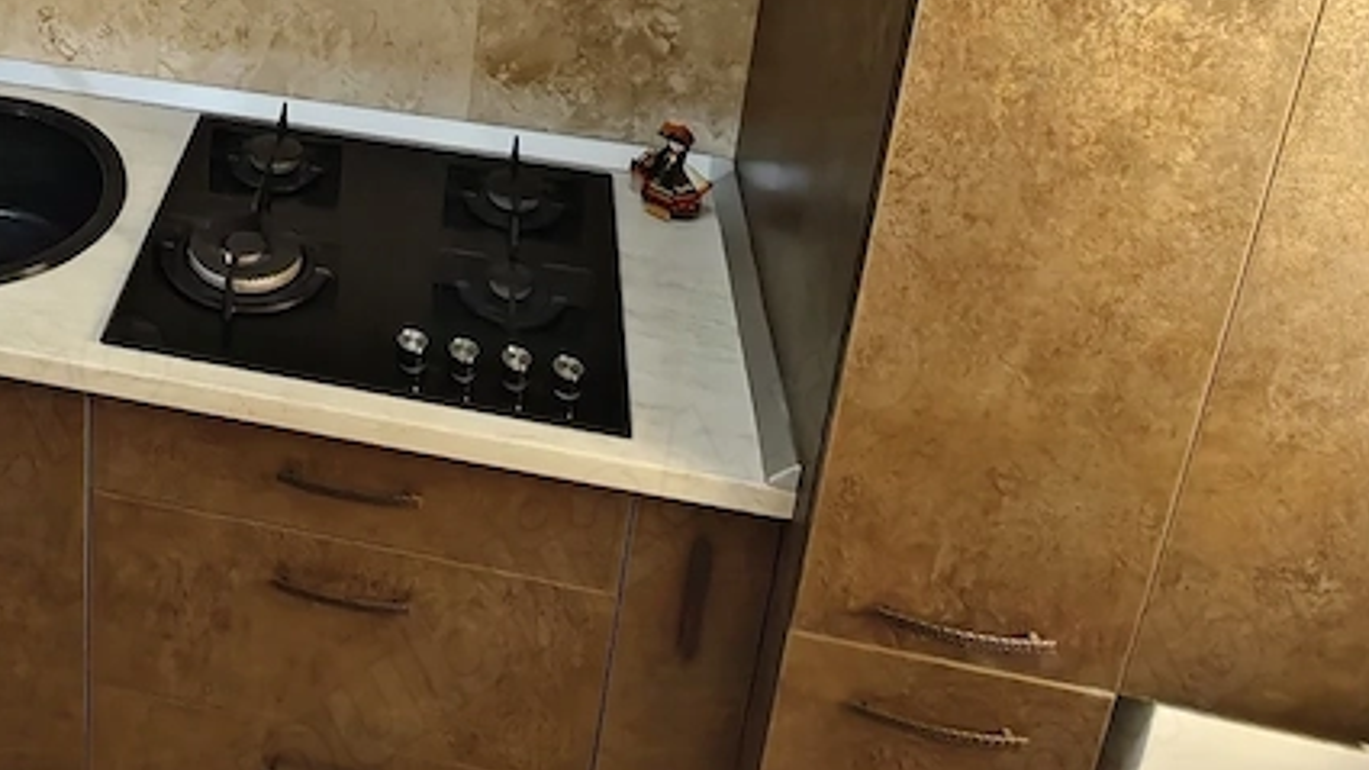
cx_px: 200
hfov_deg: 45.8
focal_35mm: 41
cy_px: -197
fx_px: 1488
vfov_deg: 25.5
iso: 100
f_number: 2.2
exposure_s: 1/50
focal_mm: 1.68
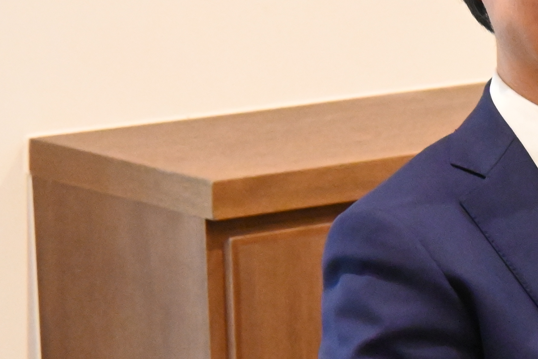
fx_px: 3721
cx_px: 857
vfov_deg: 5.5
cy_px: 273
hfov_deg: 8.1
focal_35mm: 249
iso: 7200
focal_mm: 50
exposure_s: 1/60
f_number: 6.3
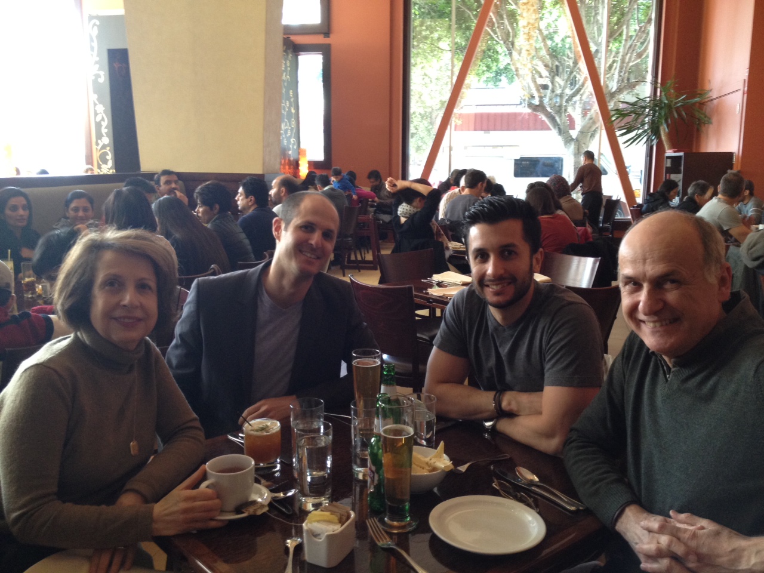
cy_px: 286
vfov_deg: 40.7
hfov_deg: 52.6
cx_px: 382
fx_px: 772
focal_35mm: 35
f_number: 2.4
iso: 160
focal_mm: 4.28
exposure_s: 1/20
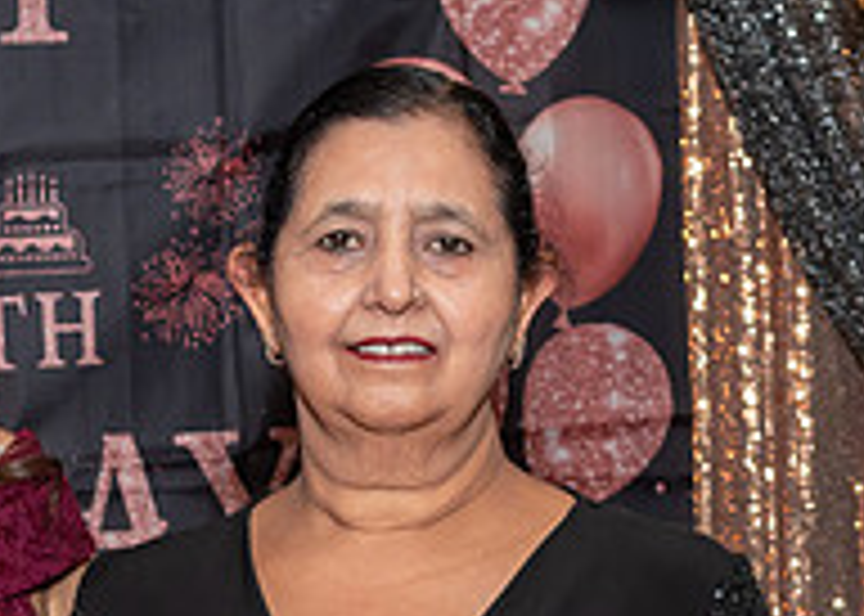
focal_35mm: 170
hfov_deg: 11.5
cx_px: -293
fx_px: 4170
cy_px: 612
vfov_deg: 8.4
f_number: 5.6
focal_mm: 32
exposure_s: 1/250
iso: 400
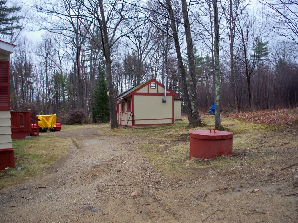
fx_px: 301
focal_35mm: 35
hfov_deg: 52.6
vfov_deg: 40.7
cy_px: 112
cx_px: 149
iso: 80
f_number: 2.8
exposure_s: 1/80
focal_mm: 7.54
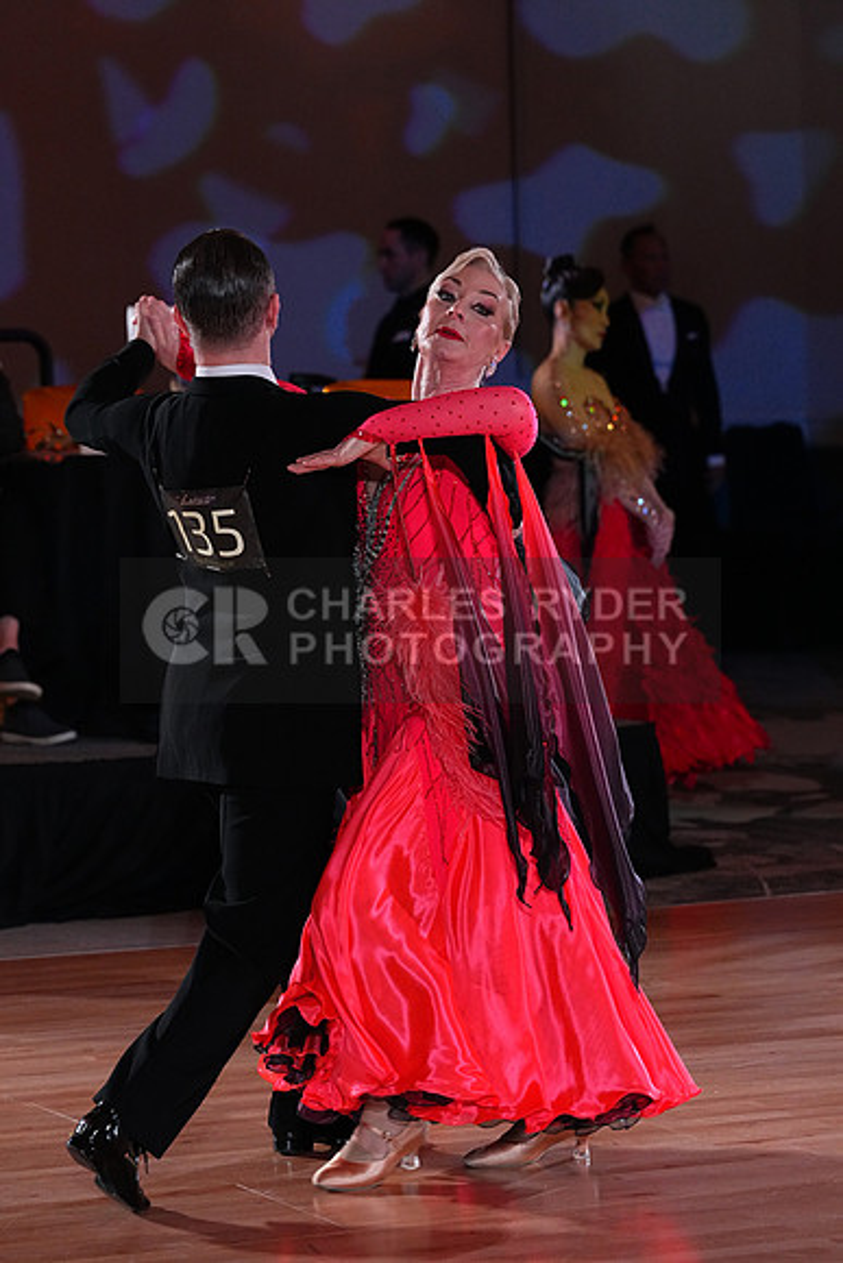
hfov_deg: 9.0
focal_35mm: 153
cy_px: 632
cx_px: 422
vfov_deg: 13.4
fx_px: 5371
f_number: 5.6
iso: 5000
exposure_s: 1/400
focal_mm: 153
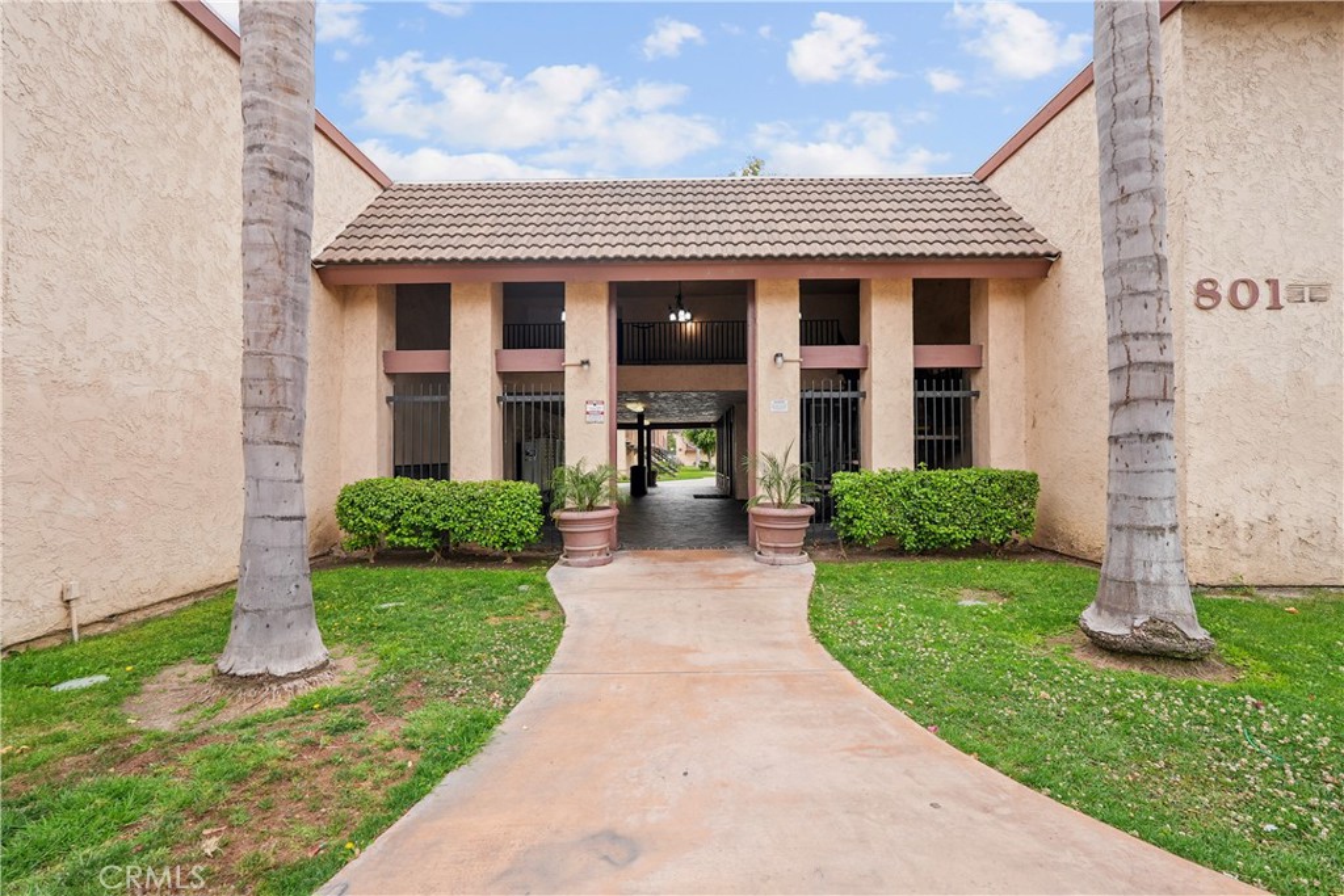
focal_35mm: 16
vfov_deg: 73.8
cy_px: 448
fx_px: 597
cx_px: 672
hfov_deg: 96.7
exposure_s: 1/25
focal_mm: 16
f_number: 4.5
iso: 100
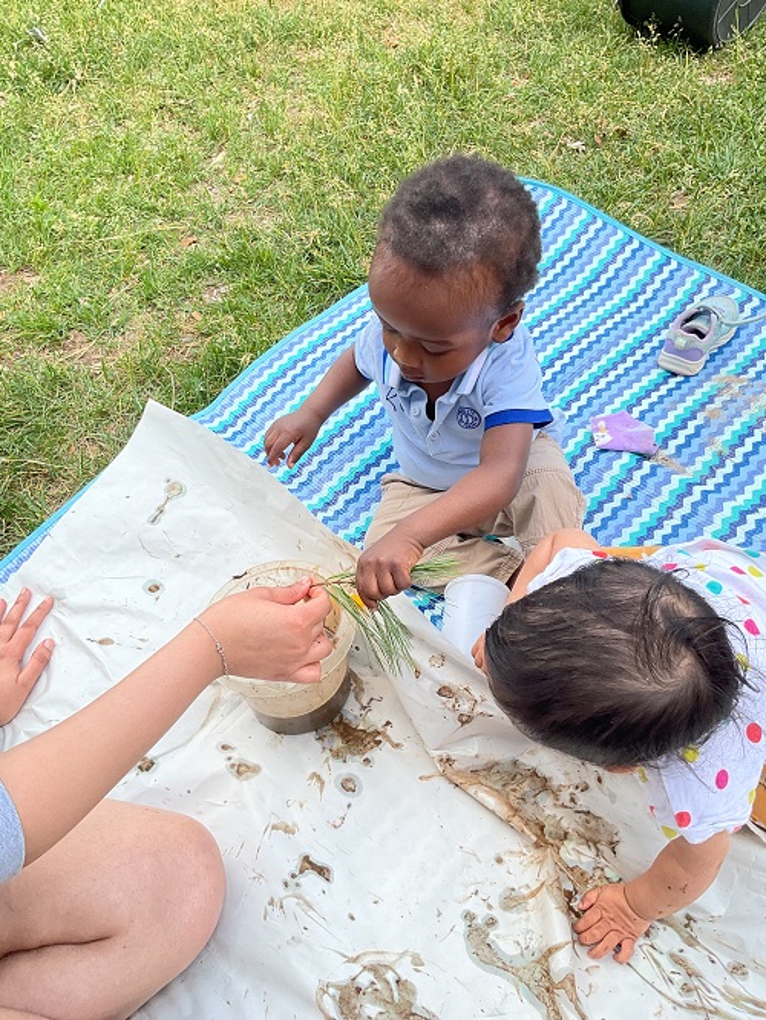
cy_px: 510
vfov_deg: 61.6
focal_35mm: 29
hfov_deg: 48.3
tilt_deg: -50.2
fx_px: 855
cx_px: 383
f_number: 1.8
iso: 16
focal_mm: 3
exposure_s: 1/300
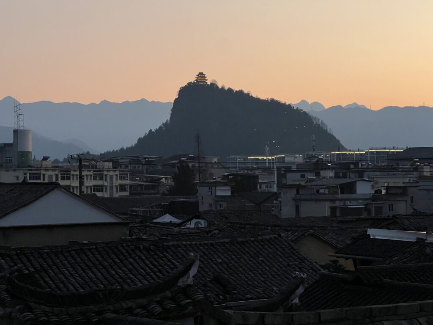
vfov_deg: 19.1
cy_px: 162
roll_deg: +0.4
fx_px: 963
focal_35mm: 77
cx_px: 216
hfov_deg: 25.3
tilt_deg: +0.5
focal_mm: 9
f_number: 2.8
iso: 200
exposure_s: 1/88
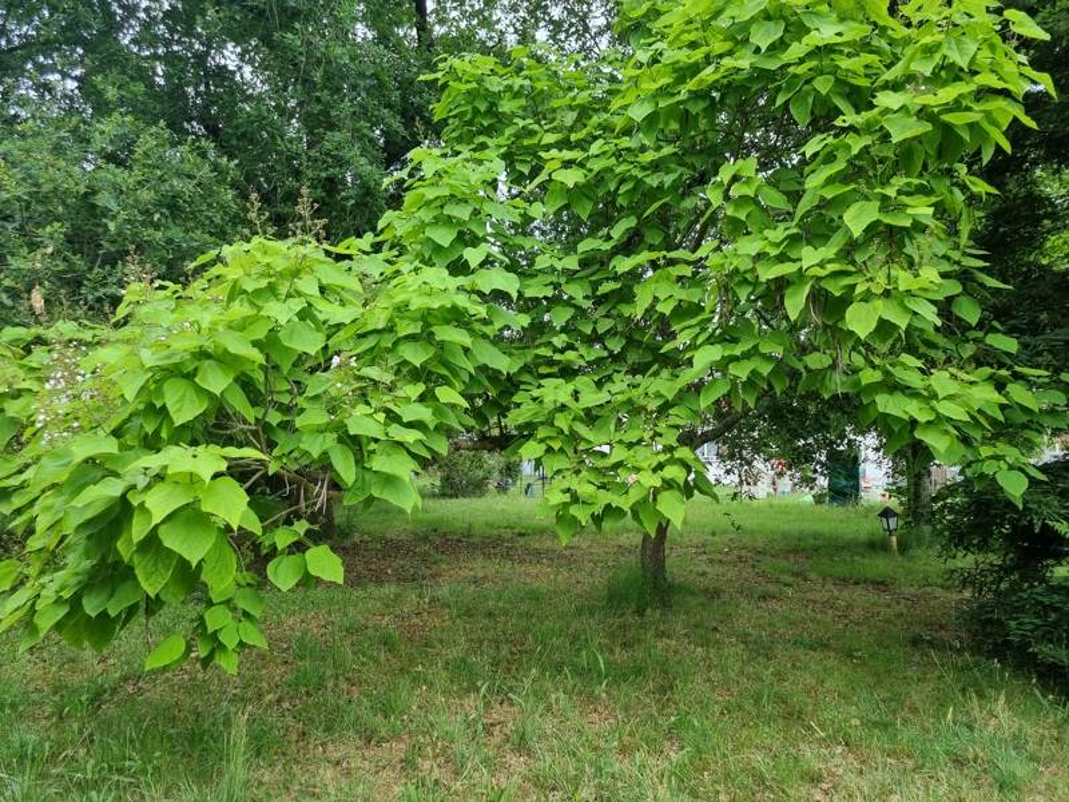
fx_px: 803
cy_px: 401
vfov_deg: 53.1
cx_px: 534
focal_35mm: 26
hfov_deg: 67.3
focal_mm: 5.4
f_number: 1.8
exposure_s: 1/169
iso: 50
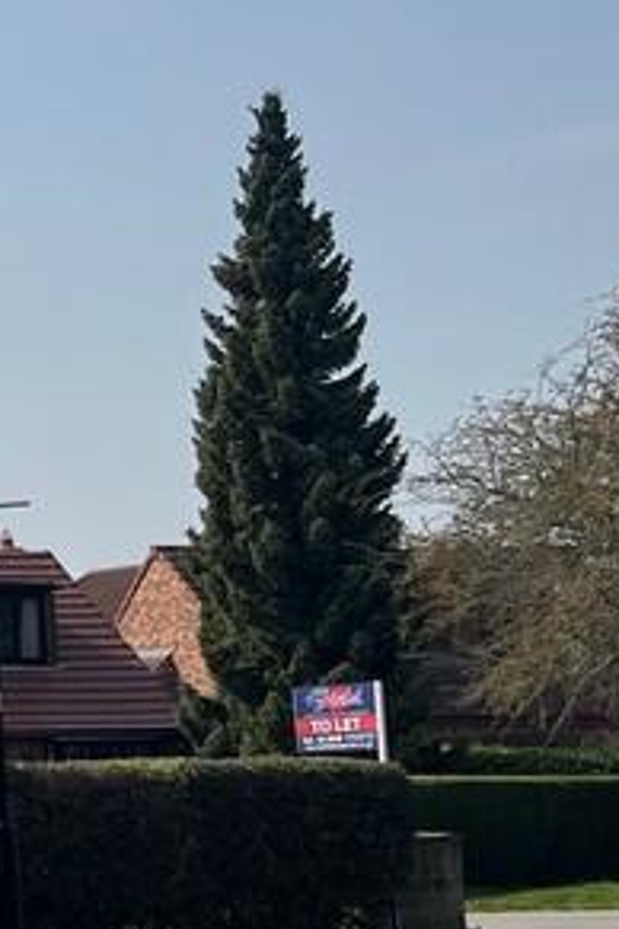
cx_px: -769
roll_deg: +0.8
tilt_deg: +7.8
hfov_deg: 12.1
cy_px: 441
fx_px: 2450
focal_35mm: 95
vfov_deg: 21.5
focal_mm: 5.1
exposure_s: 1/6494
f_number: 1.6
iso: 50
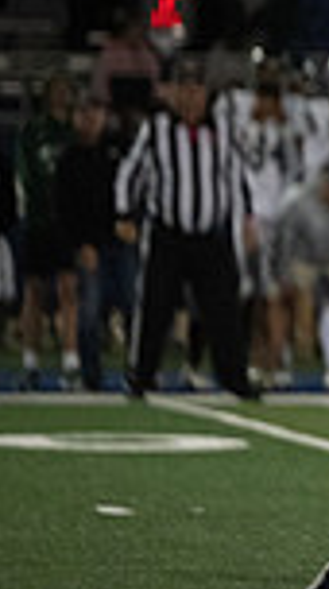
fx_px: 9674
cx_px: 987
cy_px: 343
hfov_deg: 1.9
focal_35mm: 621
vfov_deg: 3.5
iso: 5000
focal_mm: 155
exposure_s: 1/1250
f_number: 2.8
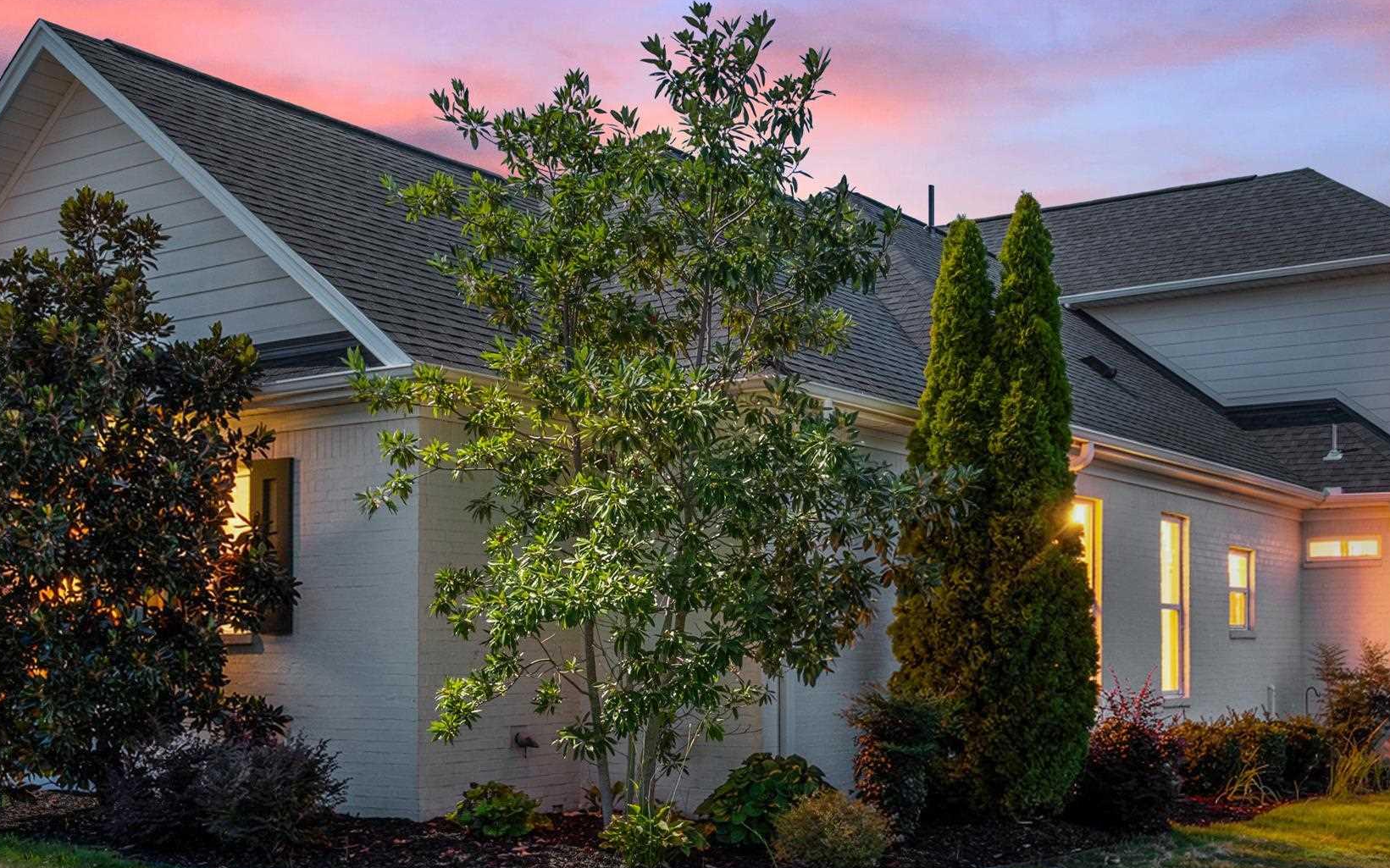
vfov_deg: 30.7
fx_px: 1578
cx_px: 748
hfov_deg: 47.5
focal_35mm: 42
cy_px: 502
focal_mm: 14.9
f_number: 8
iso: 320
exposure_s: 1/640
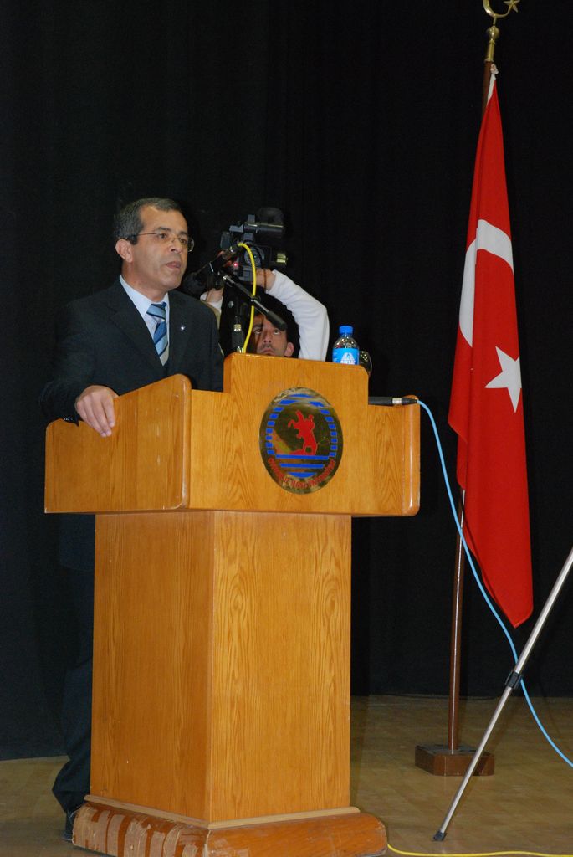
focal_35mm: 72
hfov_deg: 19.0
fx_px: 1715
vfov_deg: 28.0
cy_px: 428
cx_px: 286
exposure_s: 1/60
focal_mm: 48
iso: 1250
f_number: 5.6
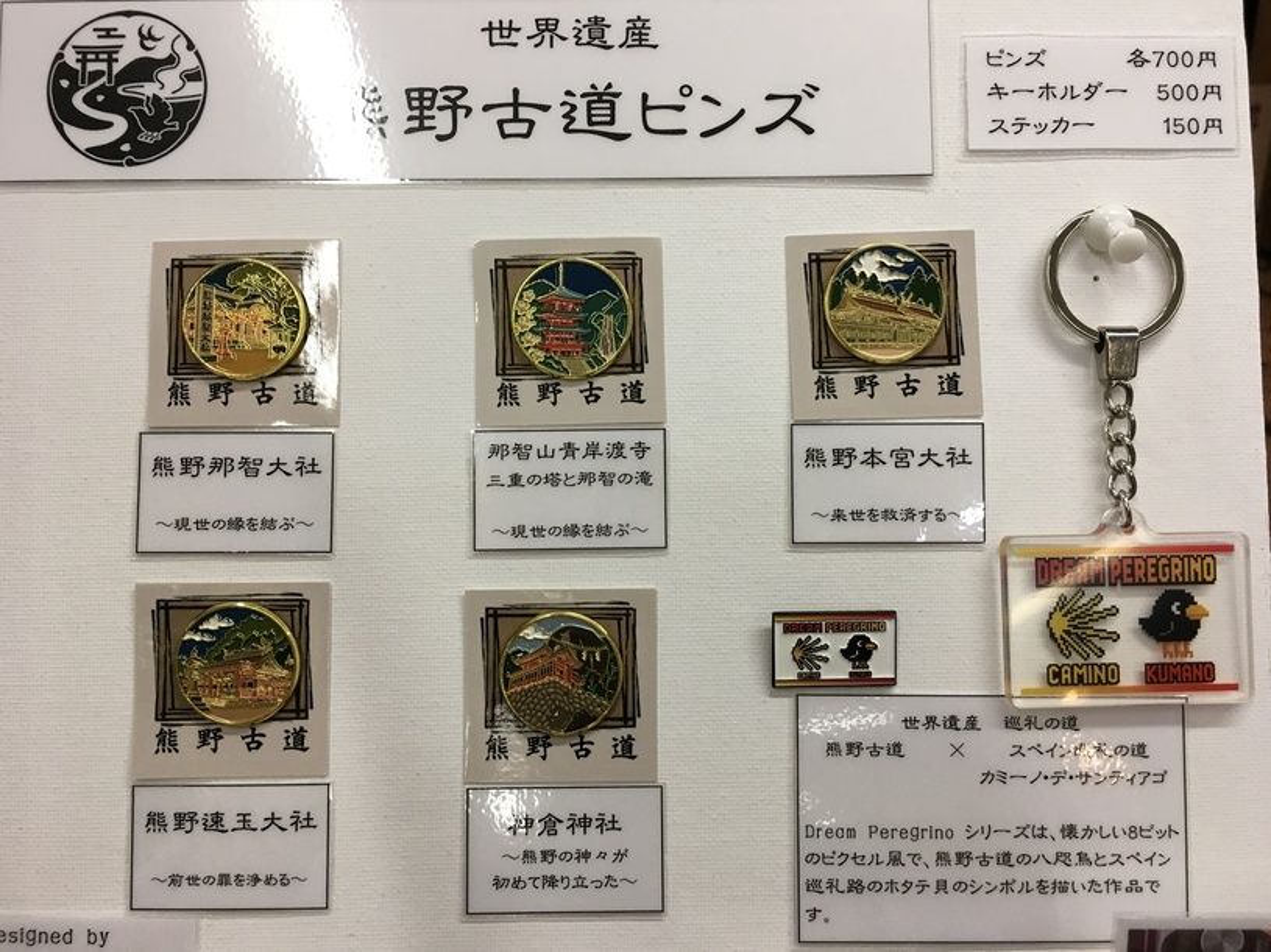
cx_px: 636
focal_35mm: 29
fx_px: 1065
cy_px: 476
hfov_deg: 61.7
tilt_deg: -21.0
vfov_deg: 48.2
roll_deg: -0.2
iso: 40
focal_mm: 4.15
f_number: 2.2
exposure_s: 1/30
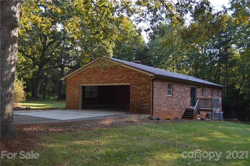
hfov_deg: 62.0
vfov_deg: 43.5
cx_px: 125
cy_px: 83
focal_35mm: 30
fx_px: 208
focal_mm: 20
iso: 100
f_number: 4
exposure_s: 1/160
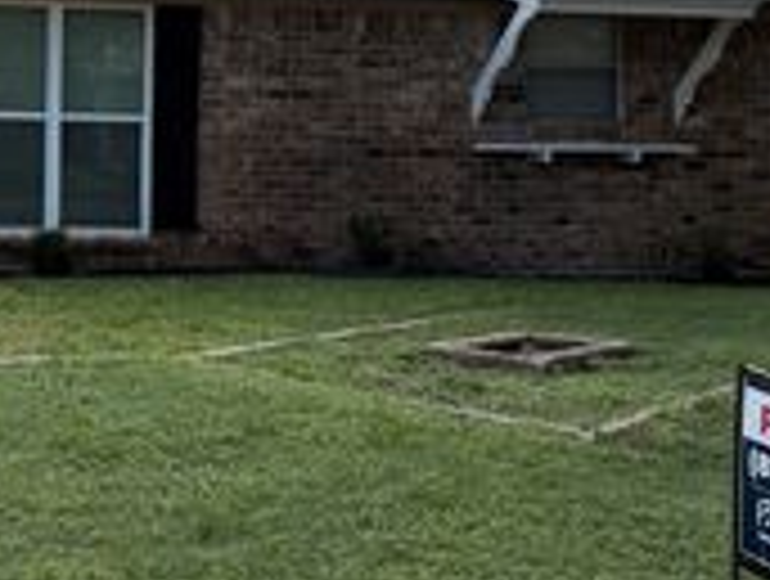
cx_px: -149
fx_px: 1560
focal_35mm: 70
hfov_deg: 25.0
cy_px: 83
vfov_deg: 20.7
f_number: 1.78
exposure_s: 1/2611
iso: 100
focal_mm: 6.76
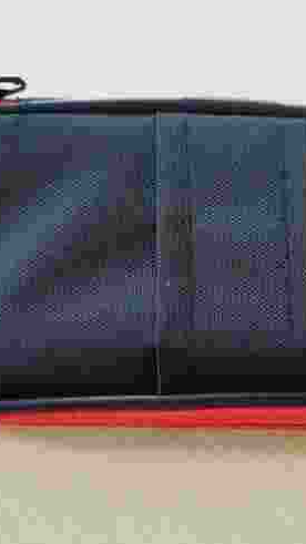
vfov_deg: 39.2
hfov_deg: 22.4
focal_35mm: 53
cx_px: 223
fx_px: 765
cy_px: 270
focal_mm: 22
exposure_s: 1/100
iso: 3200
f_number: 4
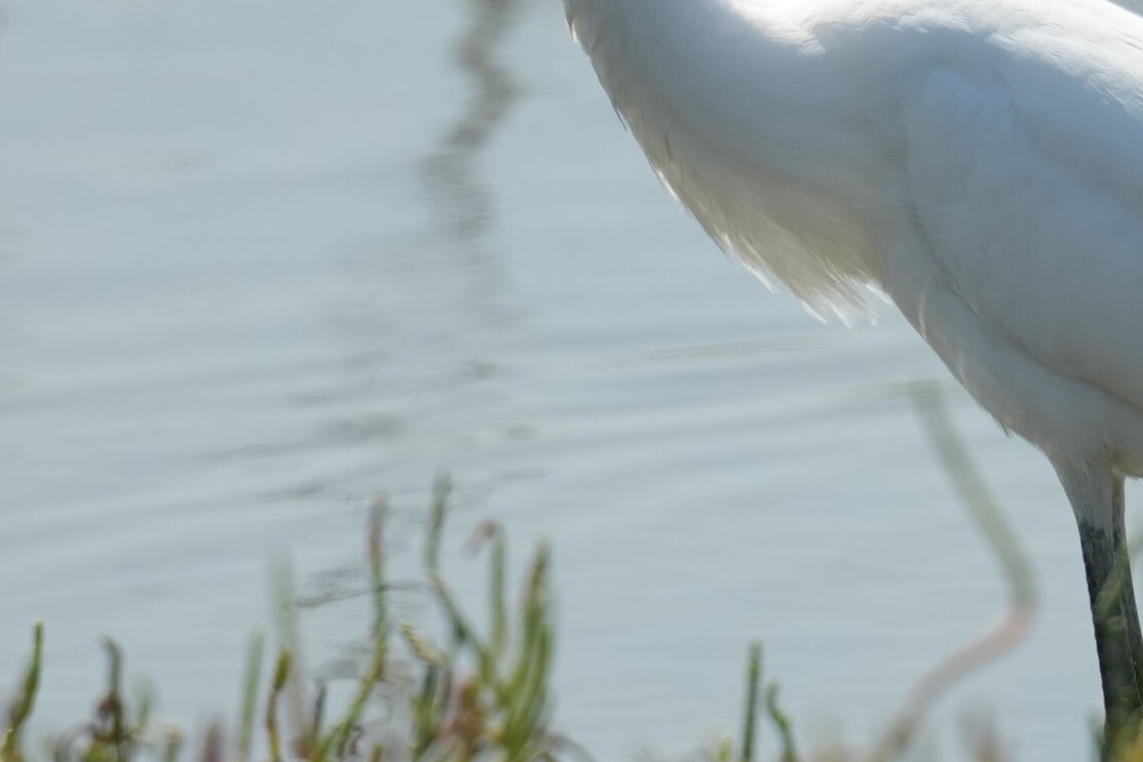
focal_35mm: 2298
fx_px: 72956
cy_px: 195
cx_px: 694
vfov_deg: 0.6
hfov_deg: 0.9
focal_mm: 600
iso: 500
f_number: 5.6
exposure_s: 1/2000
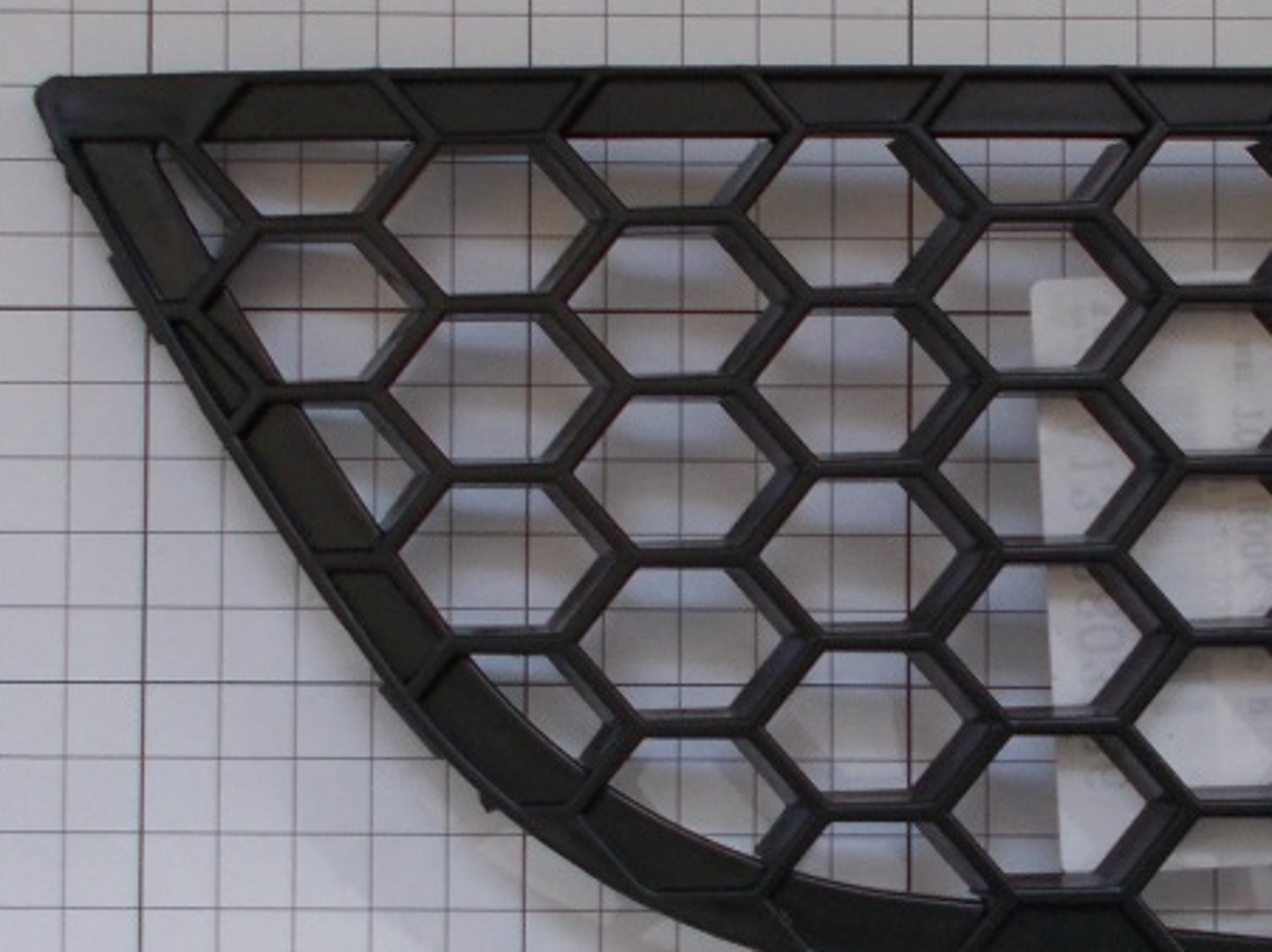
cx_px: 890
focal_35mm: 37
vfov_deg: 38.5
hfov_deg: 48.9
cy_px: 545
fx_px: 1359
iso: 80
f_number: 3.2
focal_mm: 4.6
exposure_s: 1/50
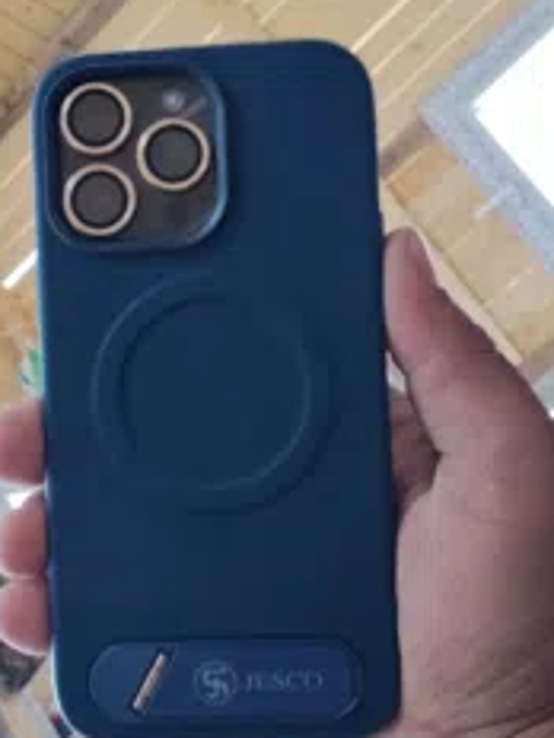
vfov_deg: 38.2
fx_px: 1067
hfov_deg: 29.0
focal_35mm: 50
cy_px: 375
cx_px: 207
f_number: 1.8
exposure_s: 1/100
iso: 200
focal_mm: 4.22
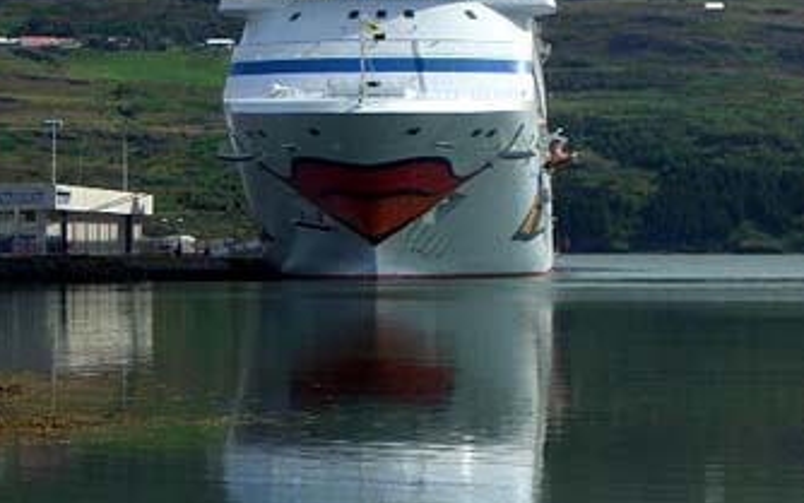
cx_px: 400
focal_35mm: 150
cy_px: 236
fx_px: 3288
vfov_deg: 8.8
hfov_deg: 13.9
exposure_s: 1/800
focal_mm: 17.4
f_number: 4.8
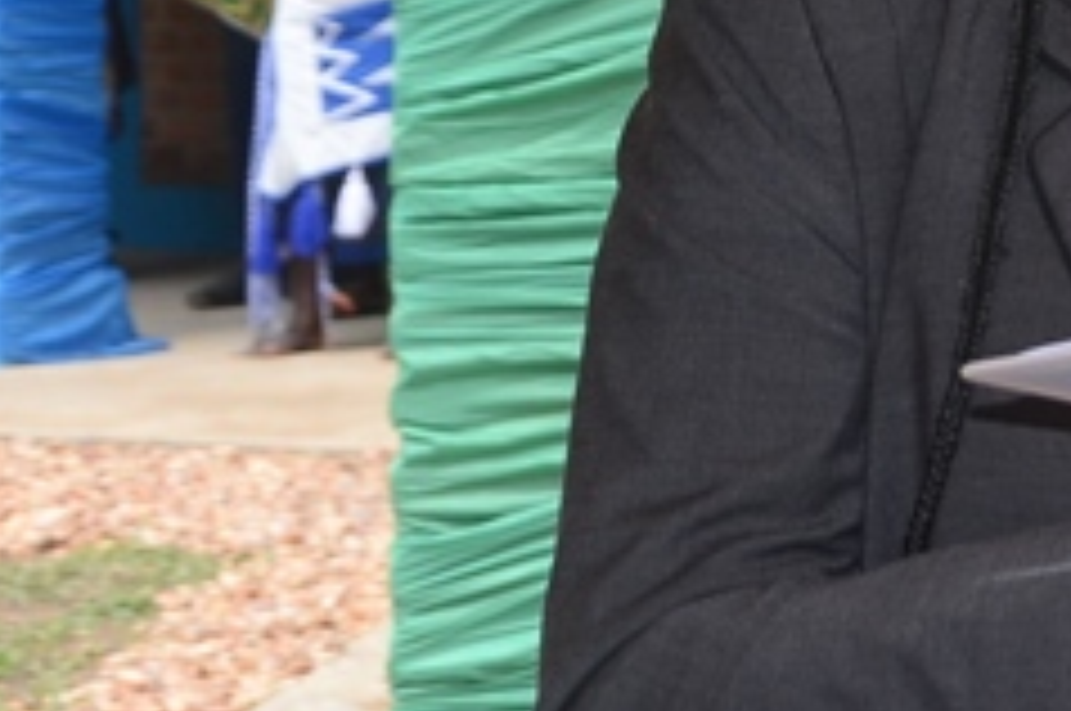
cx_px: 2128
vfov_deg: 6.4
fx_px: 6358
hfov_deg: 9.1
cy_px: -126
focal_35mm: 214
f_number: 6.3
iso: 200
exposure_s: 1/250
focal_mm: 34
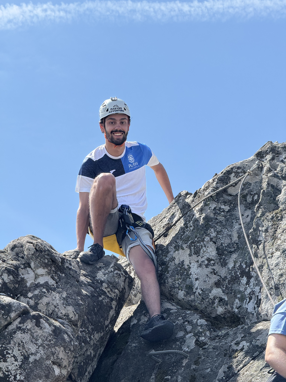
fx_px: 1322
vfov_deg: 16.4
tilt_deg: +24.6
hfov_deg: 12.3
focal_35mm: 120
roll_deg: -5.9
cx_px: 143
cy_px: 191
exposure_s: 1/1546
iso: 50
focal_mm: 15.66
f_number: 2.8
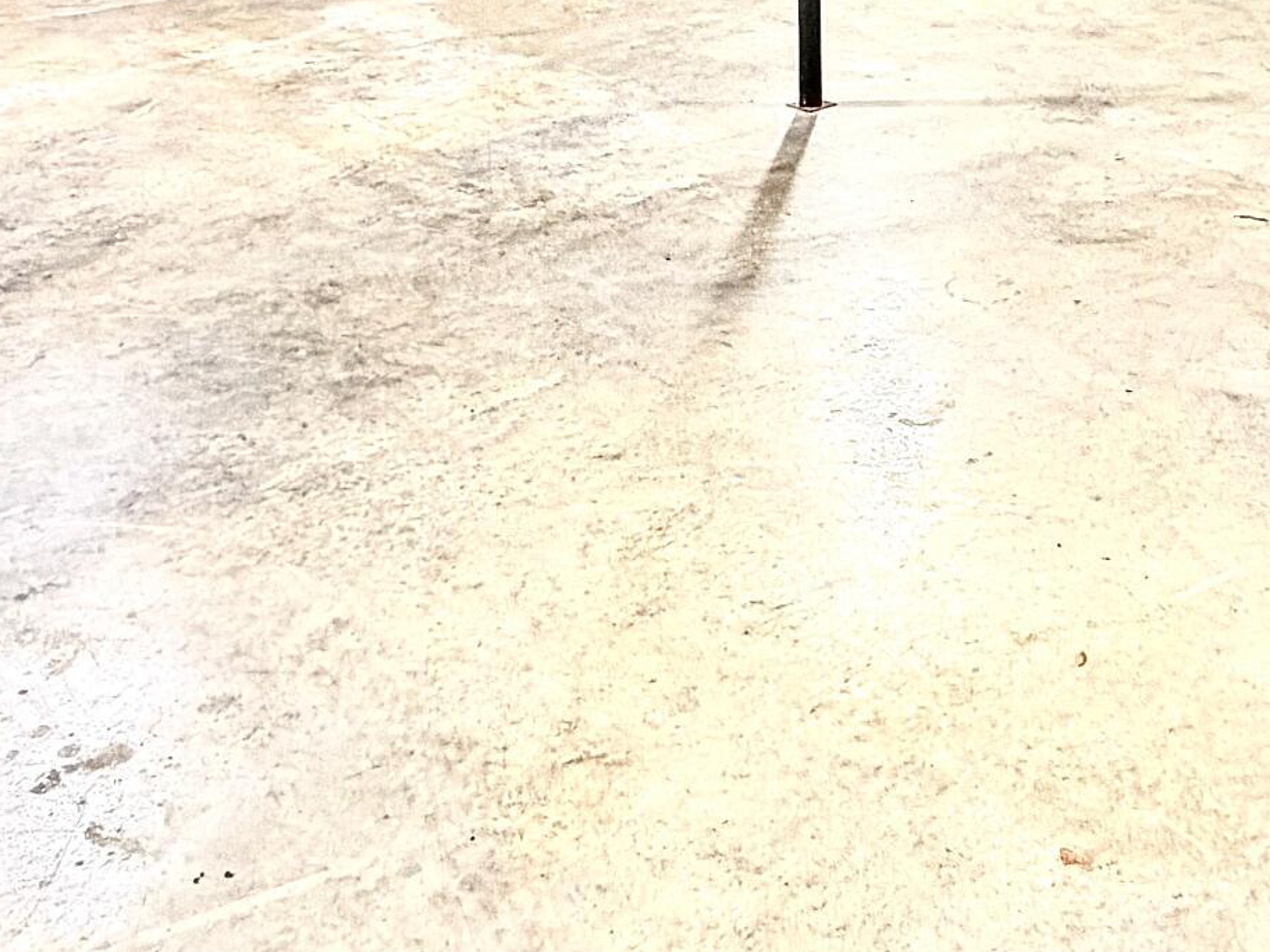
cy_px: -44
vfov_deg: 29.1
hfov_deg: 40.4
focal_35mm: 46
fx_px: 1688
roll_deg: -0.5
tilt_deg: -12.3
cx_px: 913
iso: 320
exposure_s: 1/60
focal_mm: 2.22
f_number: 2.2
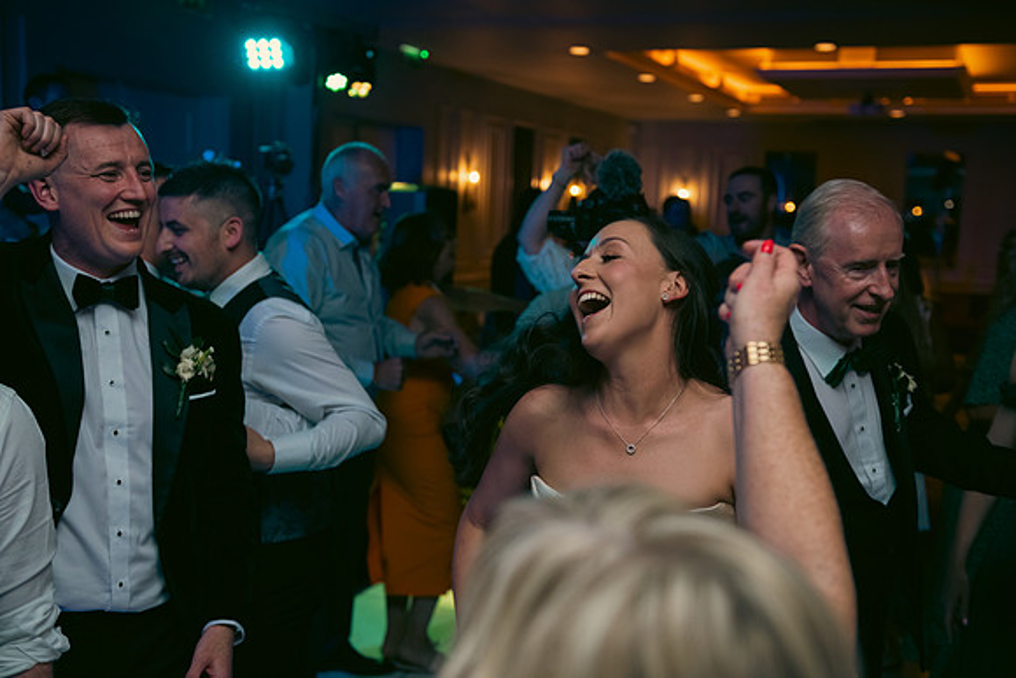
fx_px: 1186
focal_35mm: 42
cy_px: 339
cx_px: 508
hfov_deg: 46.4
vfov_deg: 31.9
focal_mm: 42
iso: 800
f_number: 3.5
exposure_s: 1/160
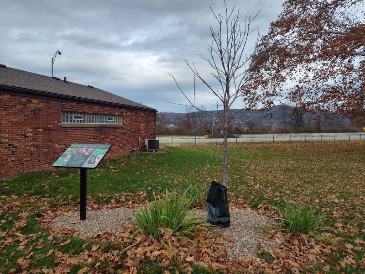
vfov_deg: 58.9
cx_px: 182
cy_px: 137
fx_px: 243
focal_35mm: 23
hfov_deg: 73.9
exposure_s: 1/679
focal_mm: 5.56
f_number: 1.8
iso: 100
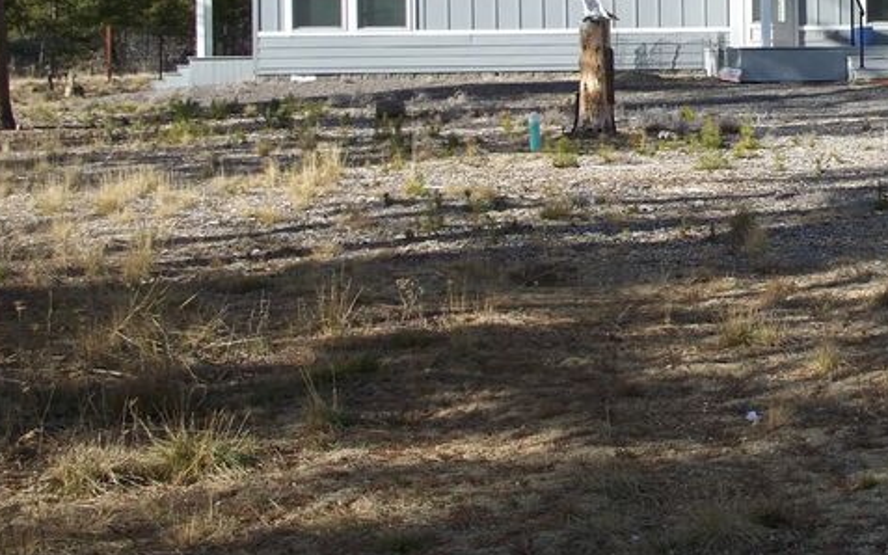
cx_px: 897
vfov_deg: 15.7
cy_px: 38
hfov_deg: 24.1
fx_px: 1984
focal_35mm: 82
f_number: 2.8
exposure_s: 1/640
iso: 64
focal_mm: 7.54
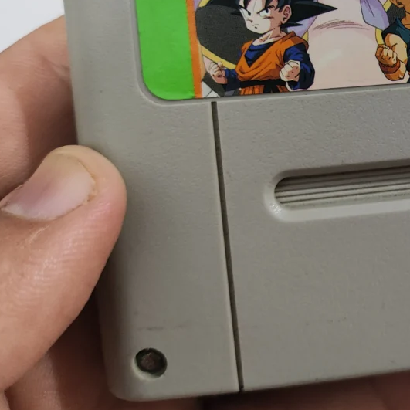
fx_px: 643
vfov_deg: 34.3
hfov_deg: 31.9
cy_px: 84
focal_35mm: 48
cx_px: 433
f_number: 1.8
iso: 831
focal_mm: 4.68
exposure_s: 1/24
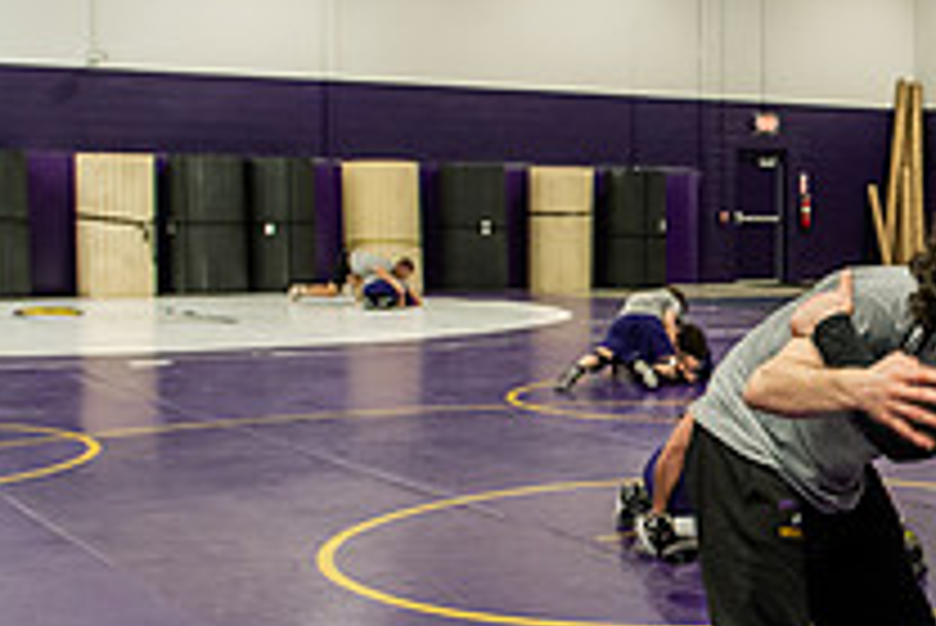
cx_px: 1017
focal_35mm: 67
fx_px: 1743
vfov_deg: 20.3
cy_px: 327
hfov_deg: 27.6
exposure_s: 1/250
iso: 2000
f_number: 4
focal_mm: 24
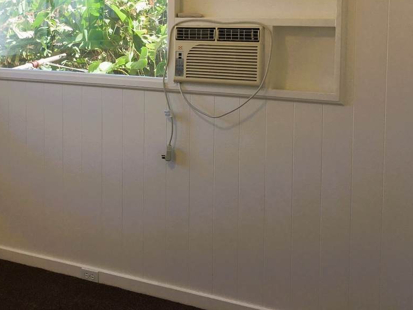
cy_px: 62
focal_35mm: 48
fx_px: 573
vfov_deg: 29.6
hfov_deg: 39.1
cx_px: 131
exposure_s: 1/60
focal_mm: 4.15
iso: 32
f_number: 2.2
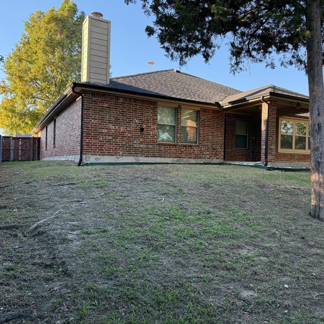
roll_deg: -0.8
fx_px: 307
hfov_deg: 54.8
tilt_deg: +0.7
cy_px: 159
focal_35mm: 29
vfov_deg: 55.6
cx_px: 209
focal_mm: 6.76
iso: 100
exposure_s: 1/426
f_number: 1.78
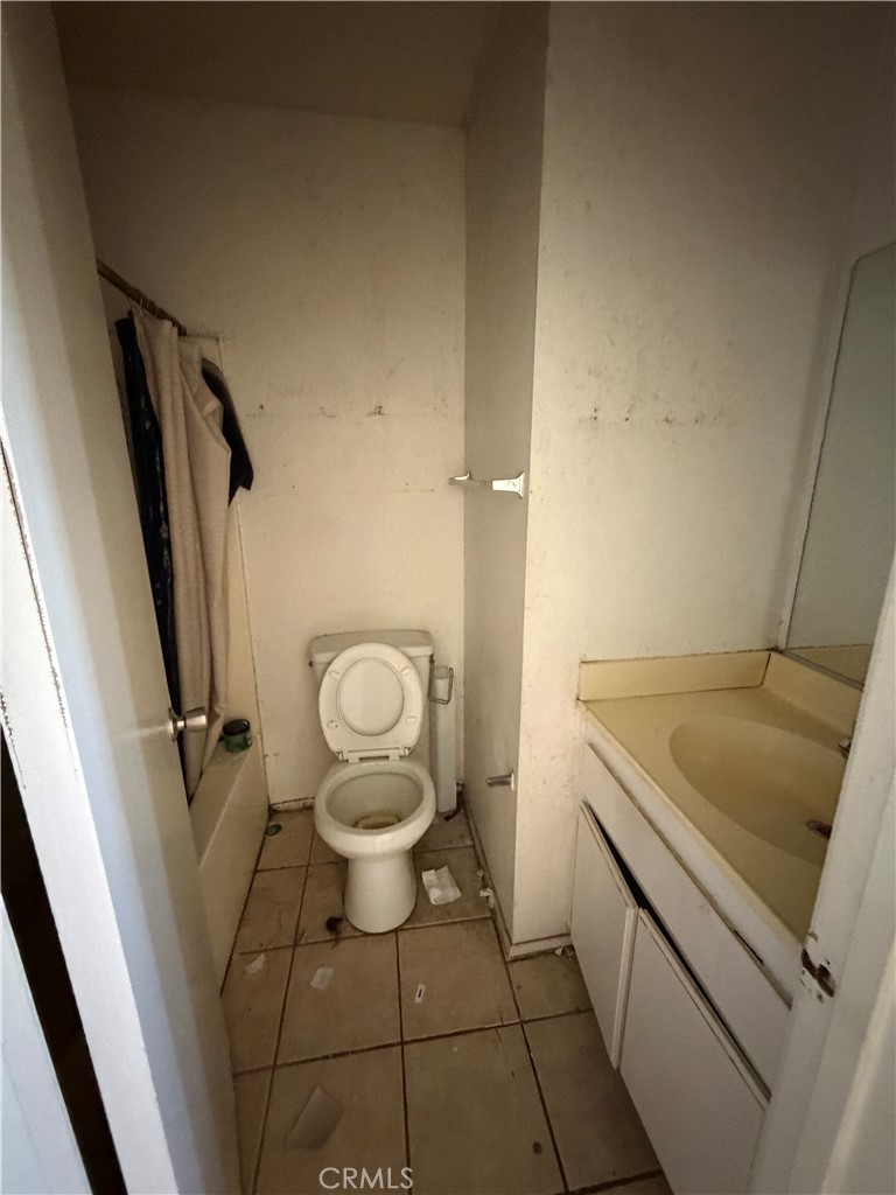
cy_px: 598
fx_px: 483
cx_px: 448
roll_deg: -0.8
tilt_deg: -15.2
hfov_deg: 85.7
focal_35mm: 14
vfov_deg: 102.1
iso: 1250
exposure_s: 1/45
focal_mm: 2.22
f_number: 2.2
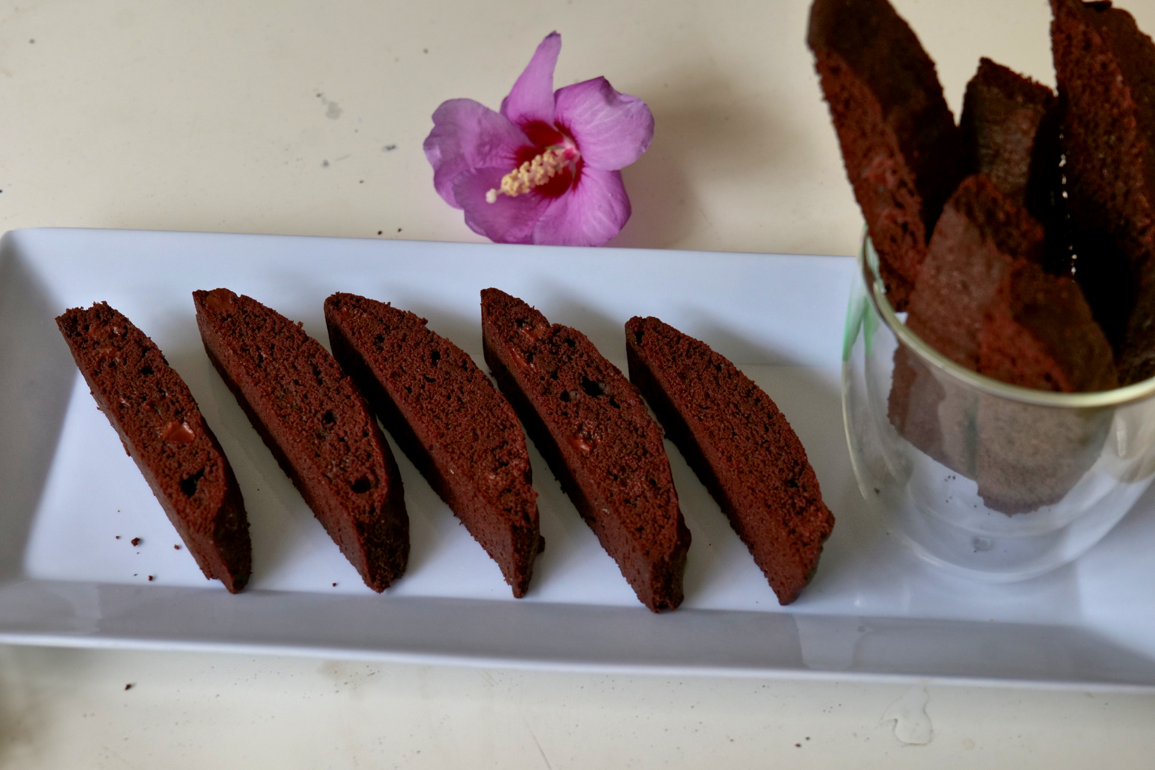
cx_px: 578
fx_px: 1925
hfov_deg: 33.4
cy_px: 385
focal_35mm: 60
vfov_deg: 22.6
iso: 1250
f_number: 7.1
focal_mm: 60
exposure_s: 1/100
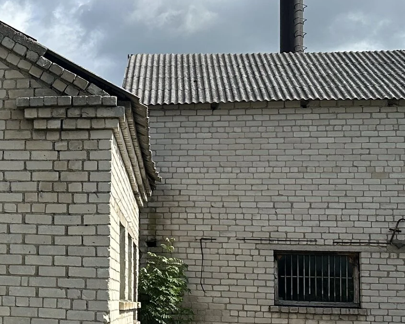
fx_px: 959
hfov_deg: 22.2
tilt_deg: +6.5
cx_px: -70
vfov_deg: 19.2
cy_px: 198
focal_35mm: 80
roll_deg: -1.3
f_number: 1.78
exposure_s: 1/4762
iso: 80
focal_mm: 6.86
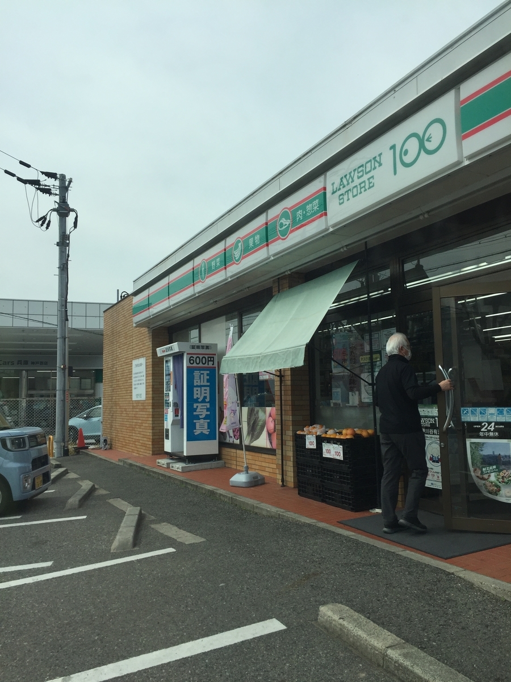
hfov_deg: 48.2
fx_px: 571
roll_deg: +1.0
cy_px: 341
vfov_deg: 61.7
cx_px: 256
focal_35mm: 29
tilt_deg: +5.7
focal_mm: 4.15
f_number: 2.2
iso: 32
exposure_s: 1/1980
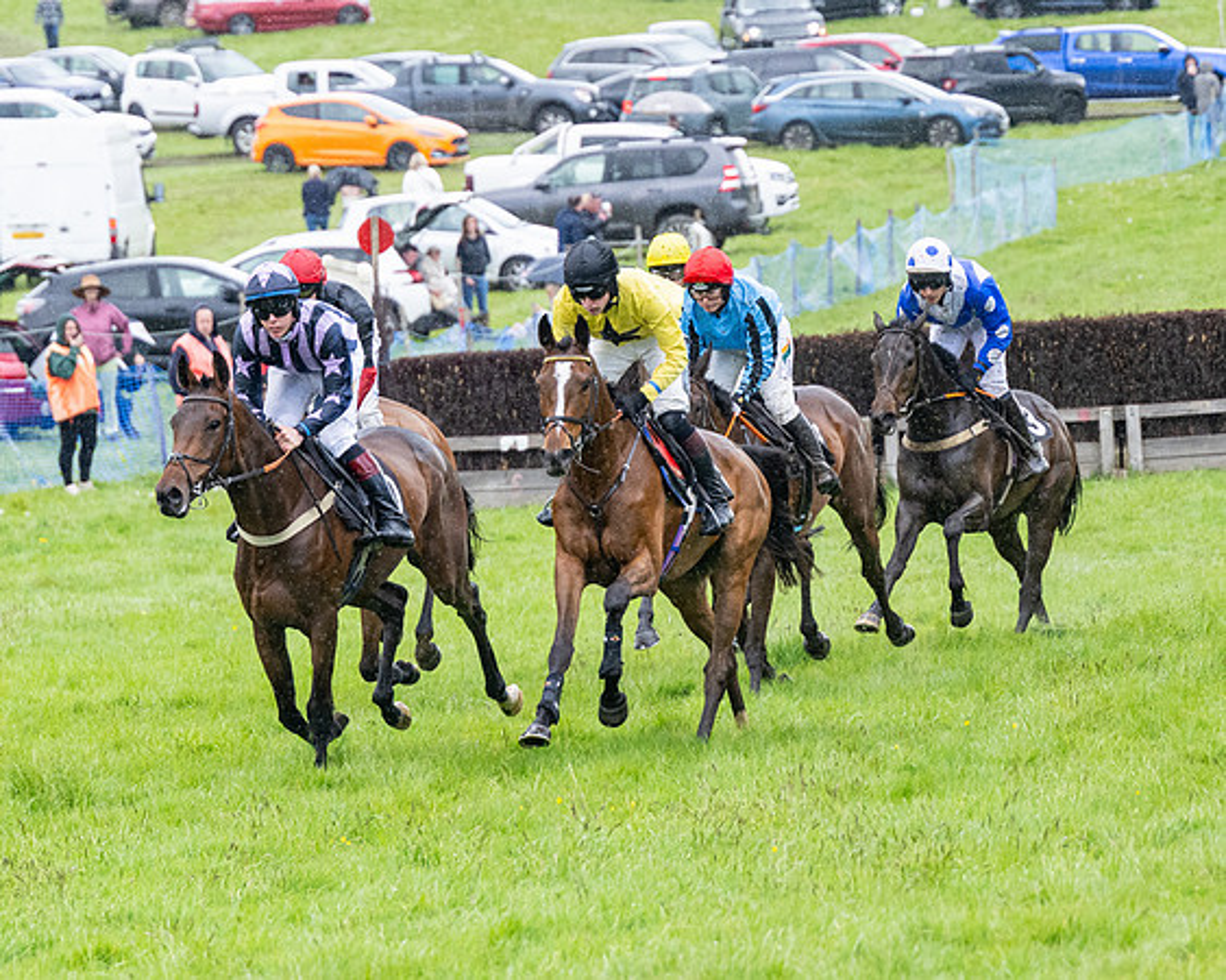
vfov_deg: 5.0
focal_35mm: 307
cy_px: 454
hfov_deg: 6.3
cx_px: 385
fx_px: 11140
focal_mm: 150
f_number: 4
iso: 1000
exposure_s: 1/1000
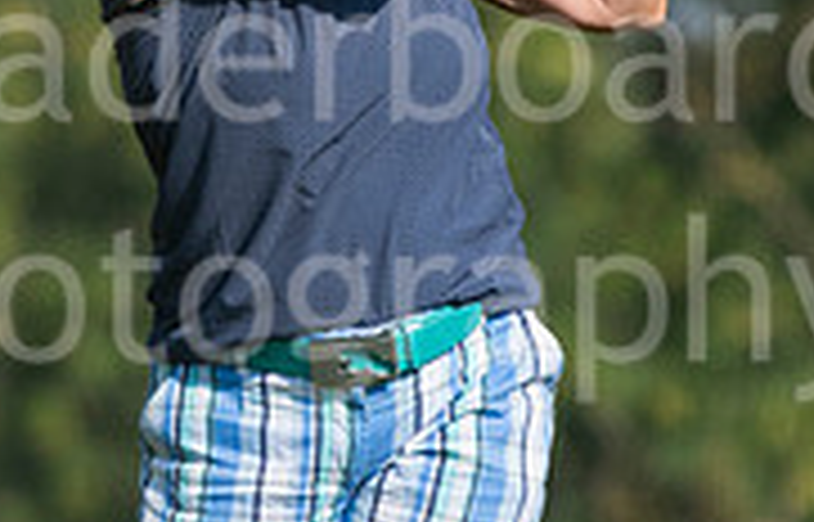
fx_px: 38923
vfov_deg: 0.8
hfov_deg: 1.2
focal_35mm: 1742
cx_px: 330
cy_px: 218
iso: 400
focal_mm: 310
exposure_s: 1/2000
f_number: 5.6
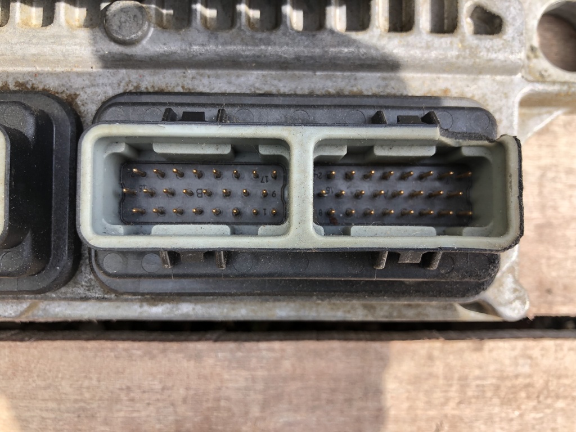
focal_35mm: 28
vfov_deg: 49.7
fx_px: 466
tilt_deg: -87.6
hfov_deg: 63.4
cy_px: 216
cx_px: 288
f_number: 1.8
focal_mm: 4
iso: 20
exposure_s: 1/343
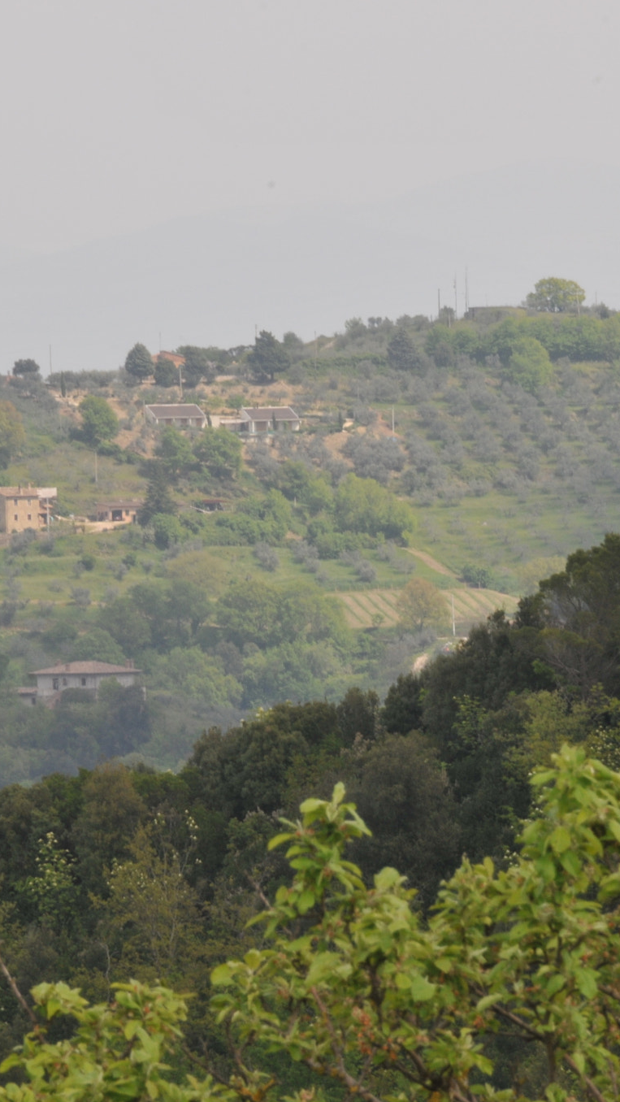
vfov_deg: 4.6
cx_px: 366
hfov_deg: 2.6
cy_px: 552
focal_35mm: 474
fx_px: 13850
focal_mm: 200
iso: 200
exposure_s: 1/50
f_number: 22
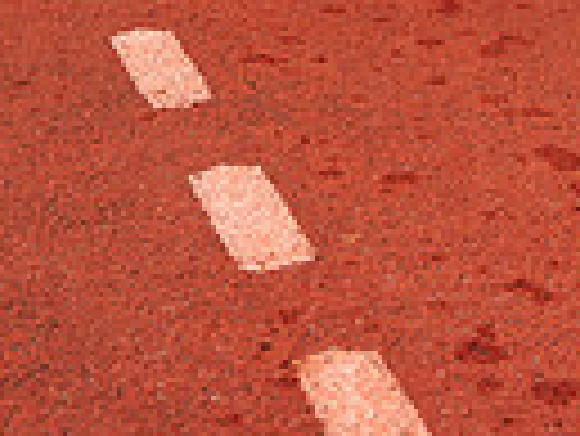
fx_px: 2029
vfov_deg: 10.9
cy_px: -508
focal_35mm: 121
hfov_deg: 16.2
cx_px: 391
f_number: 7.1
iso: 125
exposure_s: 1/200
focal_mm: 36
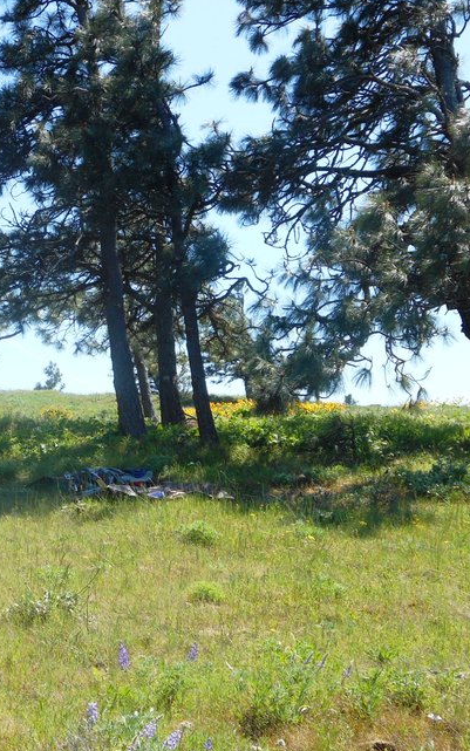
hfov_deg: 20.1
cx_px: 100
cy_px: 364
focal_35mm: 64
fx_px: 1311
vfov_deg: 32.0
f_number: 3.8
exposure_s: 1/400
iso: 80
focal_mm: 7.7
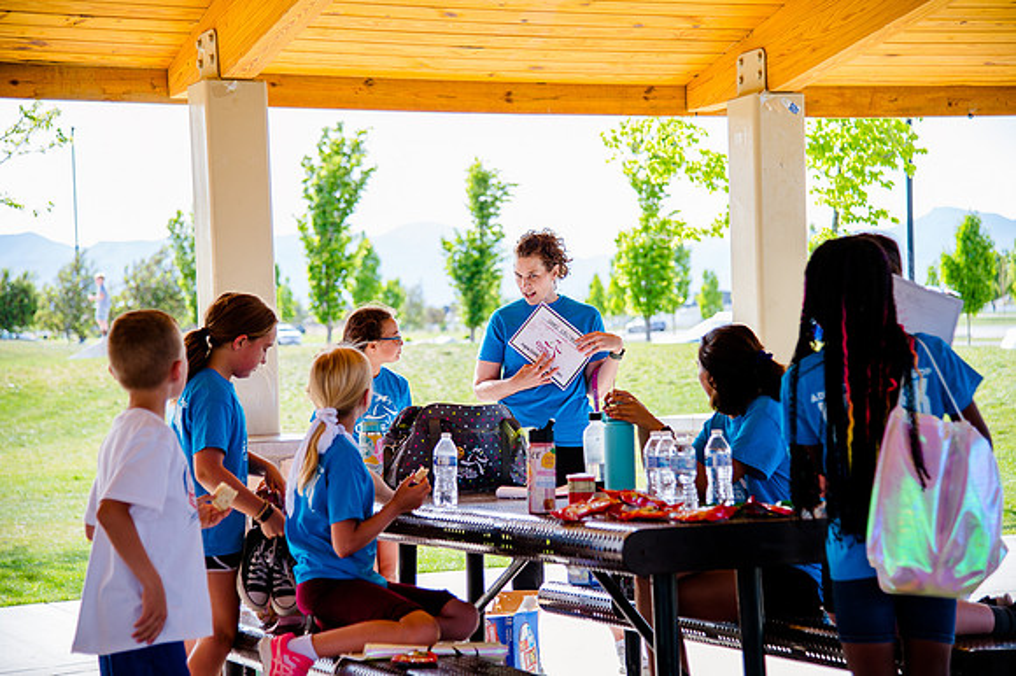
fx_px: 2313
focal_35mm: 82
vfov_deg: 16.6
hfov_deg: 24.8
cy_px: 338
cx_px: 508
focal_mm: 82
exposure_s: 1/320
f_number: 4
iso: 200
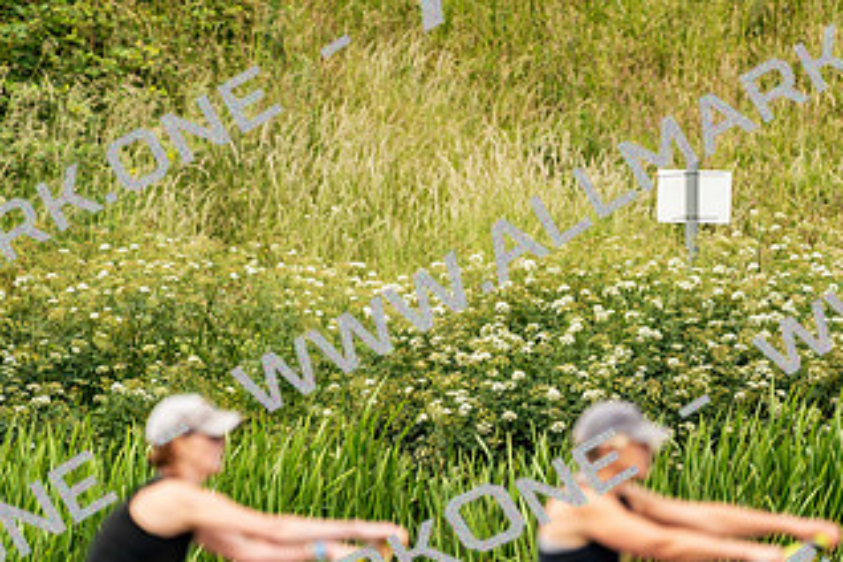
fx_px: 25639
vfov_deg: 1.3
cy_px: 420
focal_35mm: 1095
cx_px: 559
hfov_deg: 1.9
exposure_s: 1/2000
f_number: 6.3
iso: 500
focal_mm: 600
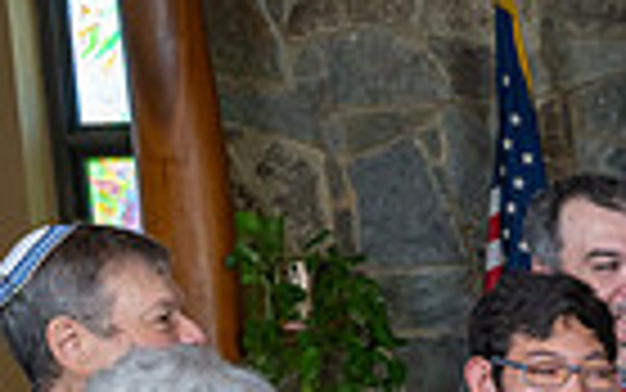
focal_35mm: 127
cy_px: 650
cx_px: 1171
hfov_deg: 14.3
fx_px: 2168
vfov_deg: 9.9
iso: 800
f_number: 9
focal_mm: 25.5
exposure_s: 1/200
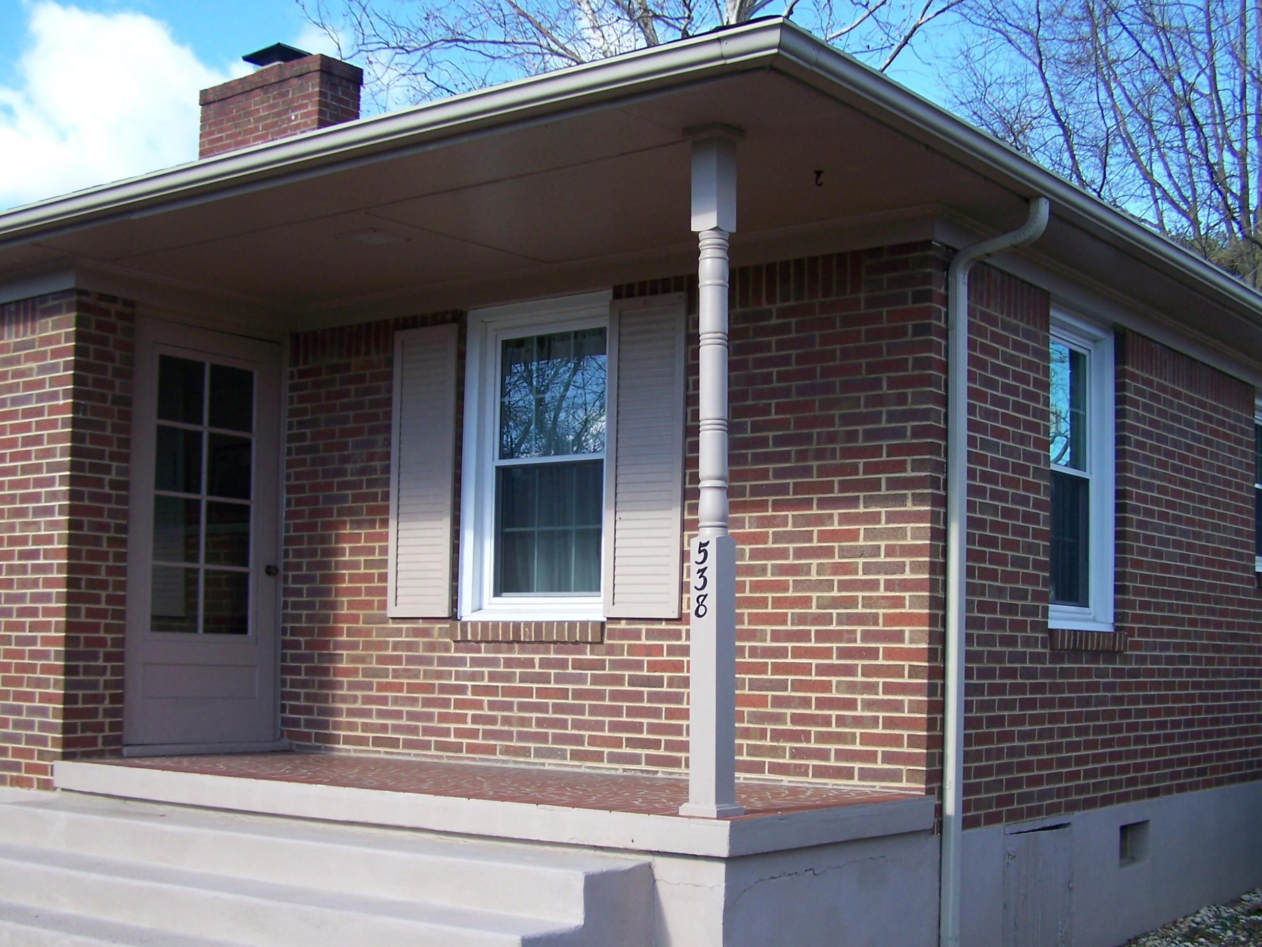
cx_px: 615
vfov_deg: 31.5
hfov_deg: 41.2
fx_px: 1677
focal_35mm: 46
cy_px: 557
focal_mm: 6.3
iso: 64
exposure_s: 1/320
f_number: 2.8
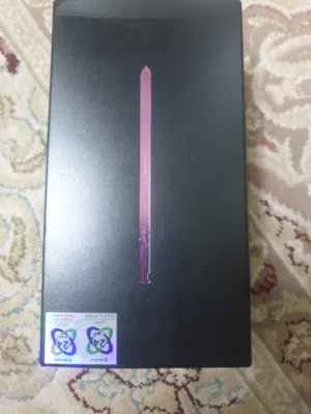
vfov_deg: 67.3
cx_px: 156
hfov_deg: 53.1
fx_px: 311
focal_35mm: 26
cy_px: 207
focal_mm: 4.3
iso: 250
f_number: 1.5
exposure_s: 1/28
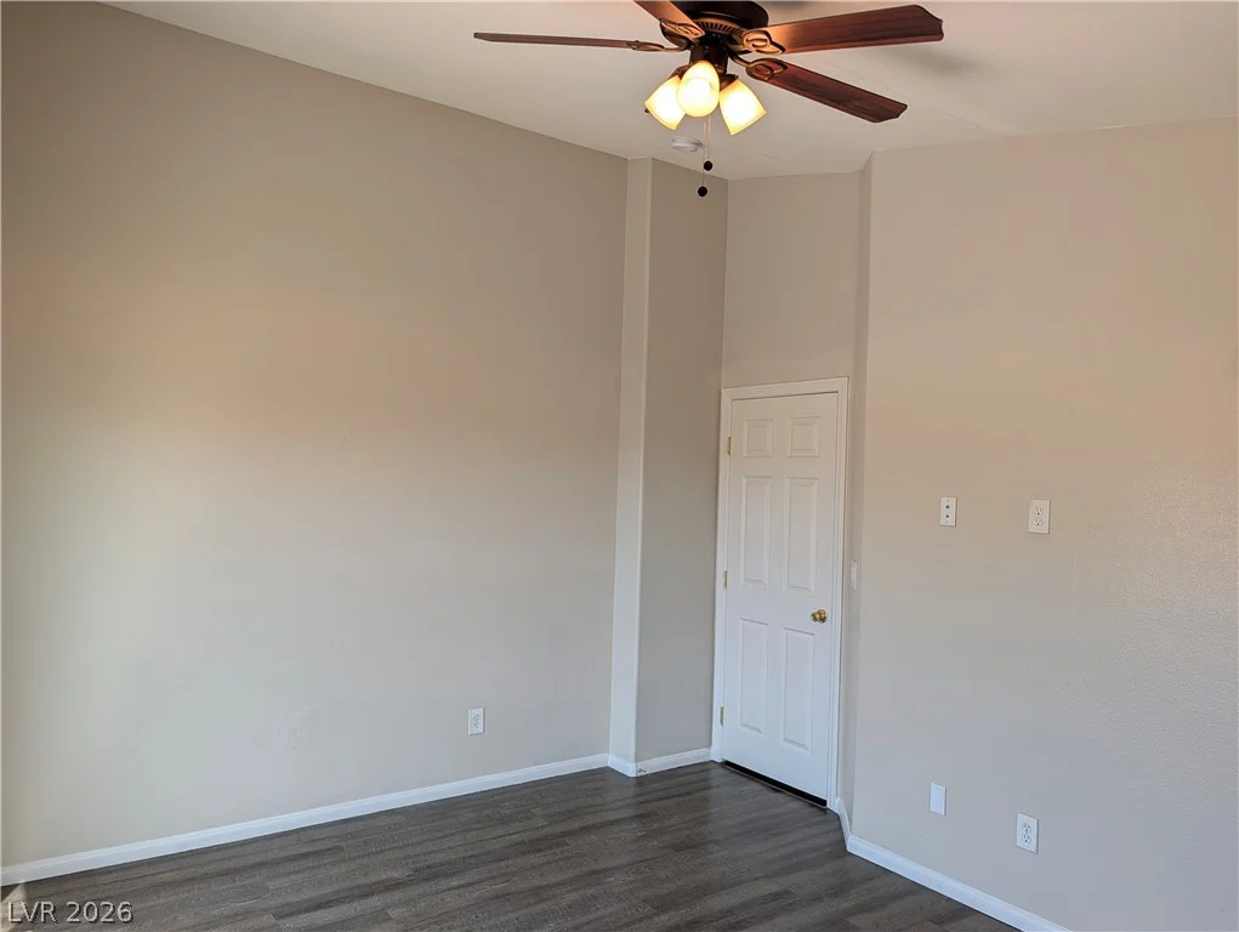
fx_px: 860
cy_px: 466
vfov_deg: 56.9
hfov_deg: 71.5
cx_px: 620
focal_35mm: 24
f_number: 1.68
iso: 22
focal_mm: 6.9
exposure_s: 1/120
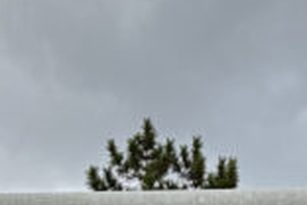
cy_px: 538
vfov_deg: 7.1
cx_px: 287
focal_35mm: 178
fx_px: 1518
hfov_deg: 11.5
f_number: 1.5
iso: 50
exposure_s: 1/769
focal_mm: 5.7
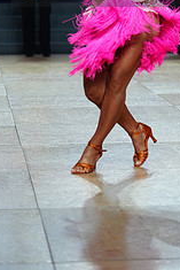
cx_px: 170
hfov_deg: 6.9
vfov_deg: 10.2
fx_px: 1498
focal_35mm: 200
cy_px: -31
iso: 400
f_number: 2.8
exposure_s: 1/400
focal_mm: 81
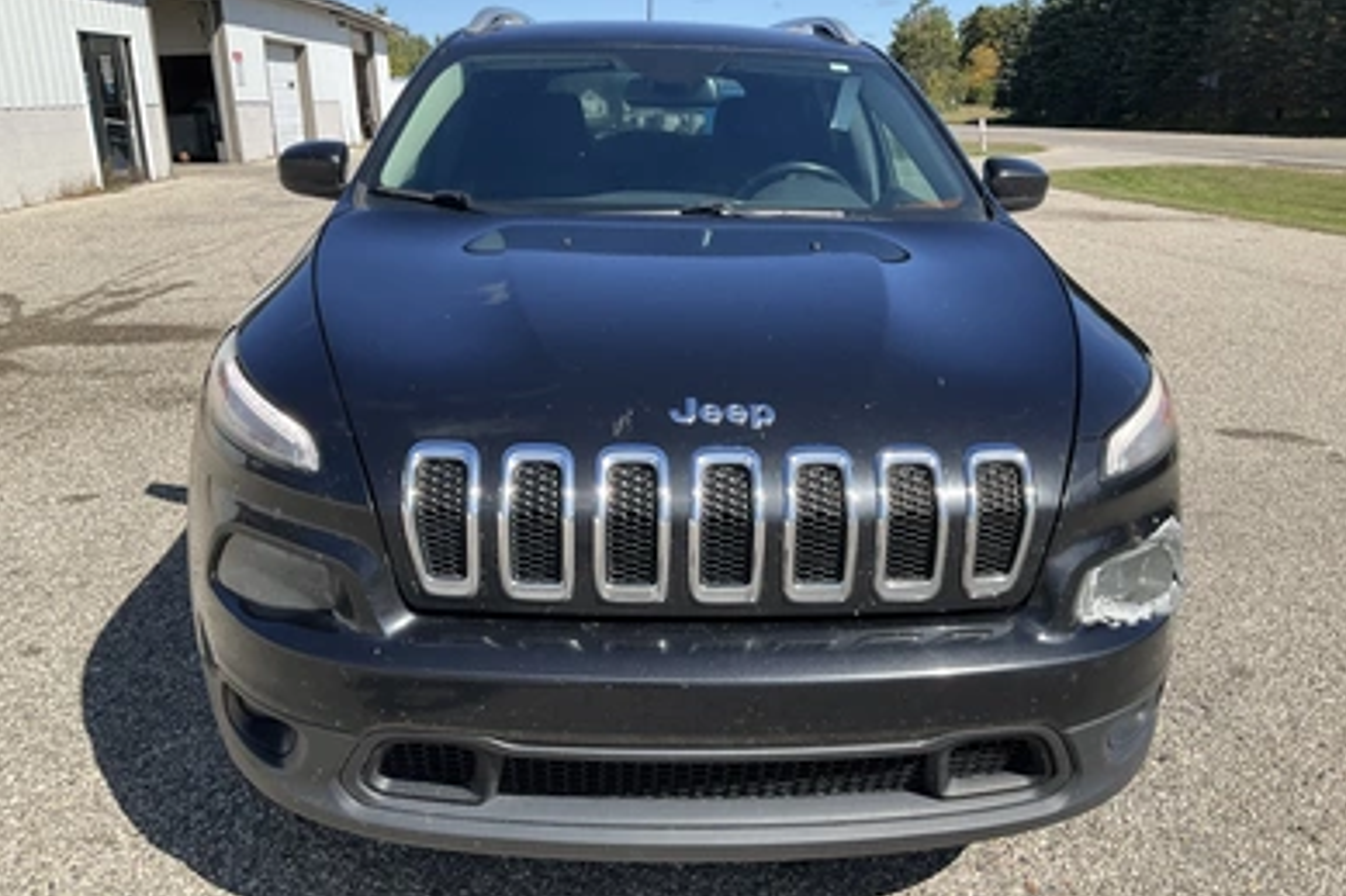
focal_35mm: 31
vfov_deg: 42.3
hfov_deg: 60.3
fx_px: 1159
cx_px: 685
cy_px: 422
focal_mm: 3
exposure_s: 1/1055
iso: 25
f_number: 1.8
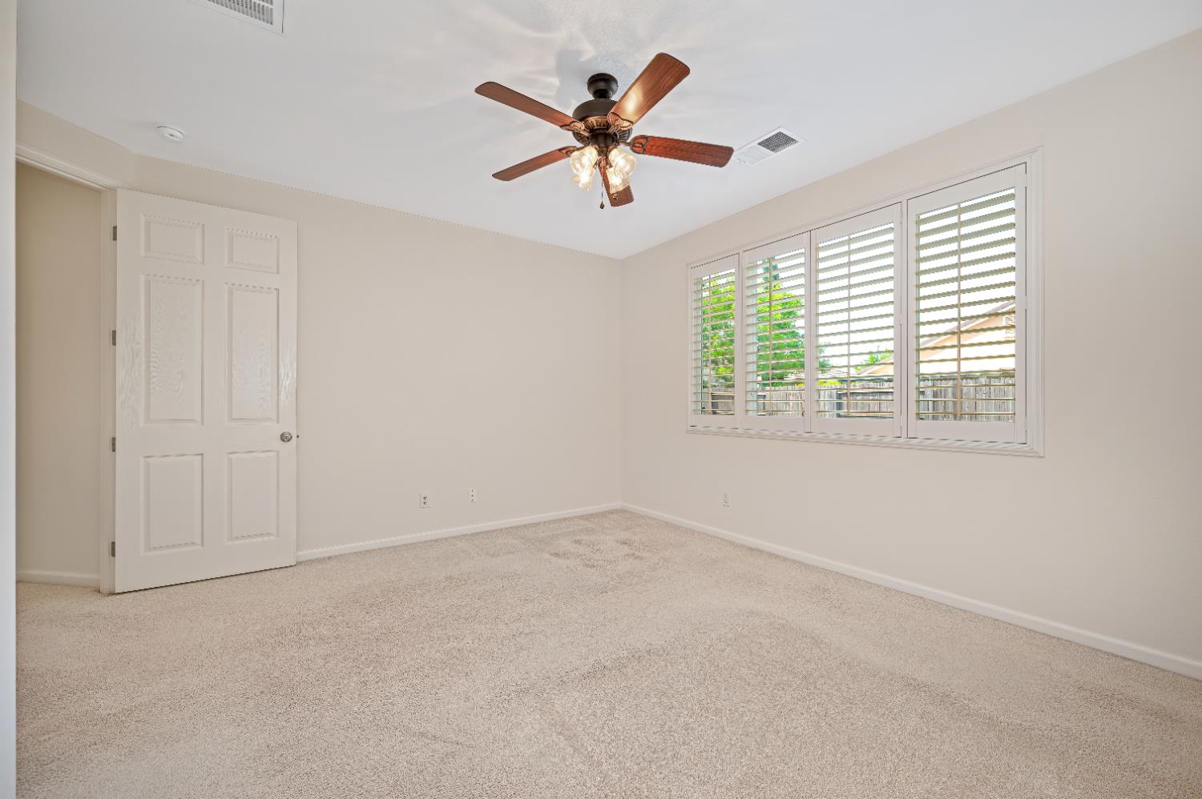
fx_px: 467
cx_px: 601
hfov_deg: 104.3
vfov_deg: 81.1
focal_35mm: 14
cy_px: 400
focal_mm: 14
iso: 500
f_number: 5
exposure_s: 1/100
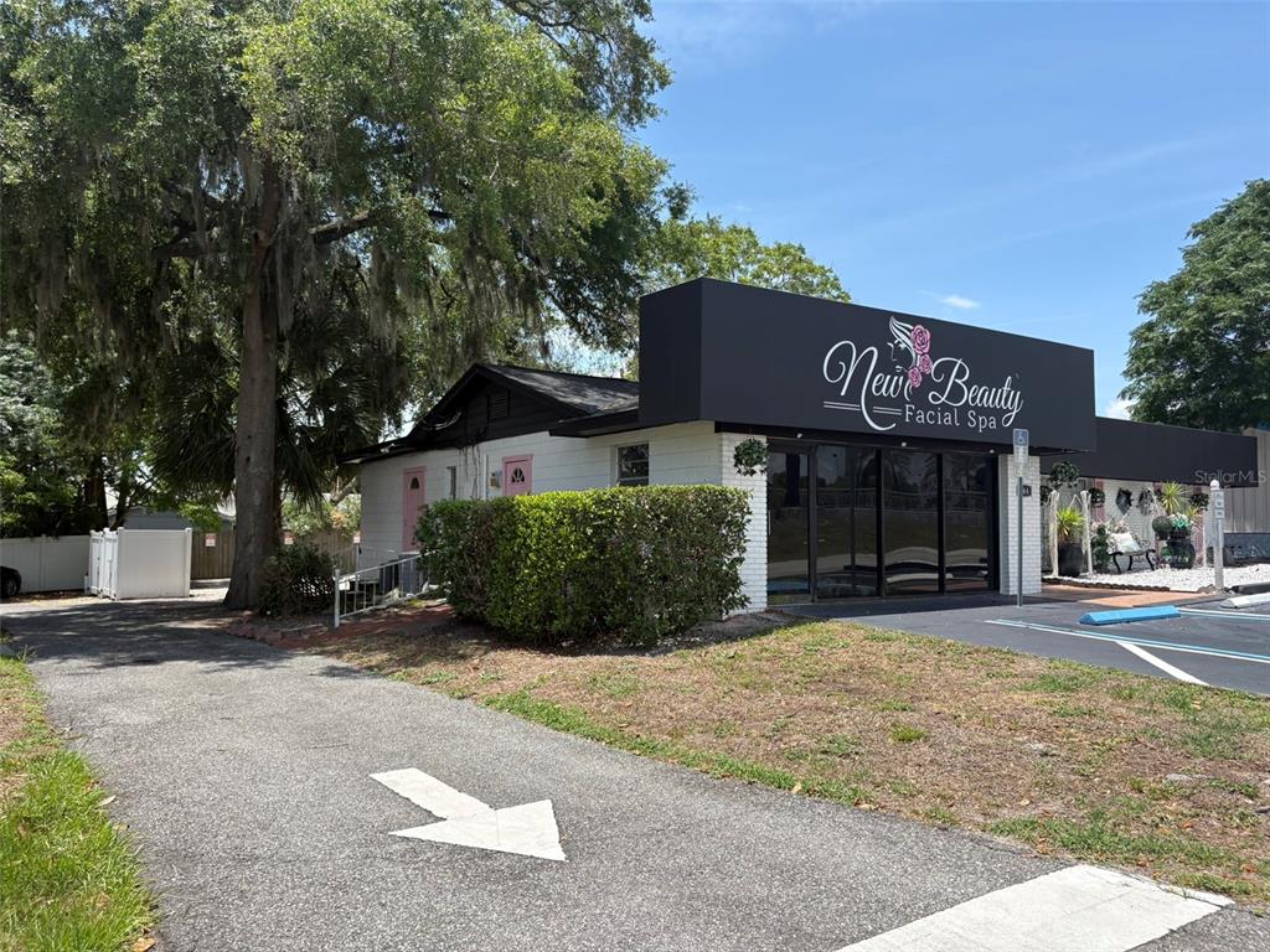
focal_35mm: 26
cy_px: 476
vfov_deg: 53.1
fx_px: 954
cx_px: 635
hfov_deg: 67.3
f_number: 1.6
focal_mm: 5.96
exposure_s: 1/2451
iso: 50
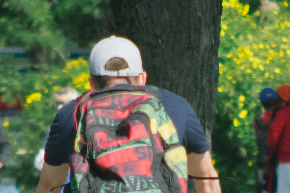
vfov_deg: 1.0
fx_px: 10842
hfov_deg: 1.5
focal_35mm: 1346
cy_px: 256
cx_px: 94
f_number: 5.6
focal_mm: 210
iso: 200
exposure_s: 1/1250
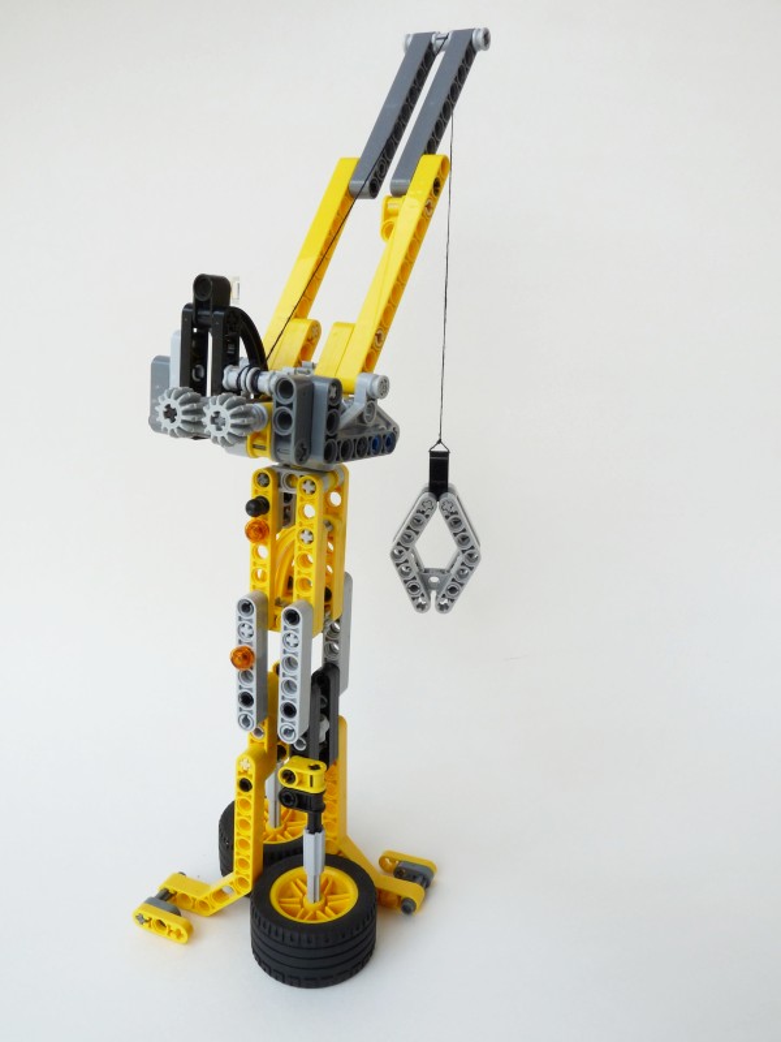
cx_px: 390
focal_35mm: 27
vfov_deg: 65.3
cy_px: 521
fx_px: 812
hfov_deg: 51.4
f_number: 6.3
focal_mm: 4.8
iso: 100
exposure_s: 1/60
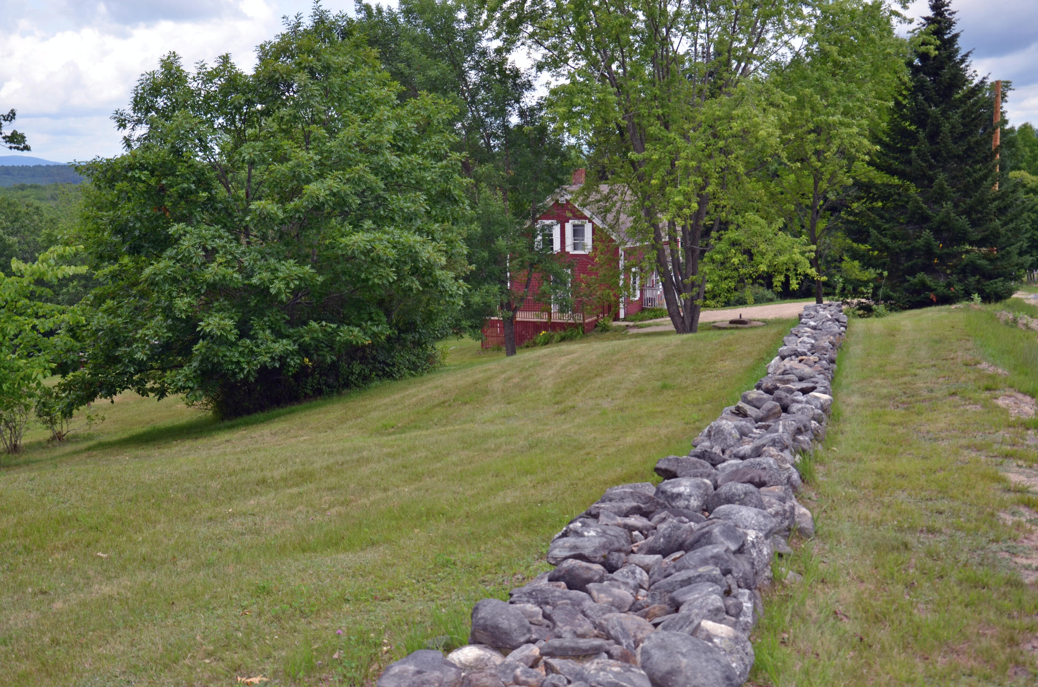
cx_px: 519
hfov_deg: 46.5
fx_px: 1208
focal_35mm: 42
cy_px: 344
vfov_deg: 31.8
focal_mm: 28
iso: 100
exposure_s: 1/250
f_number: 5.6
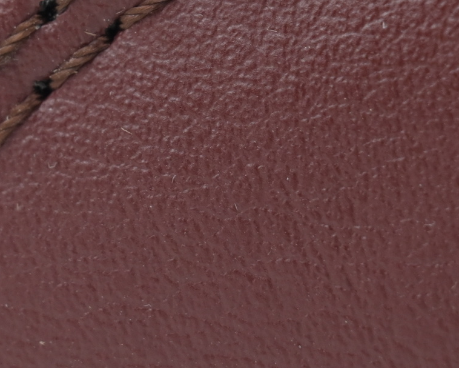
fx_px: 8331
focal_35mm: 613
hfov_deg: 3.2
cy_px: 0
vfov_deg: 2.5
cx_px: 171
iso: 400
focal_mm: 120
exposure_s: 1/100
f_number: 10
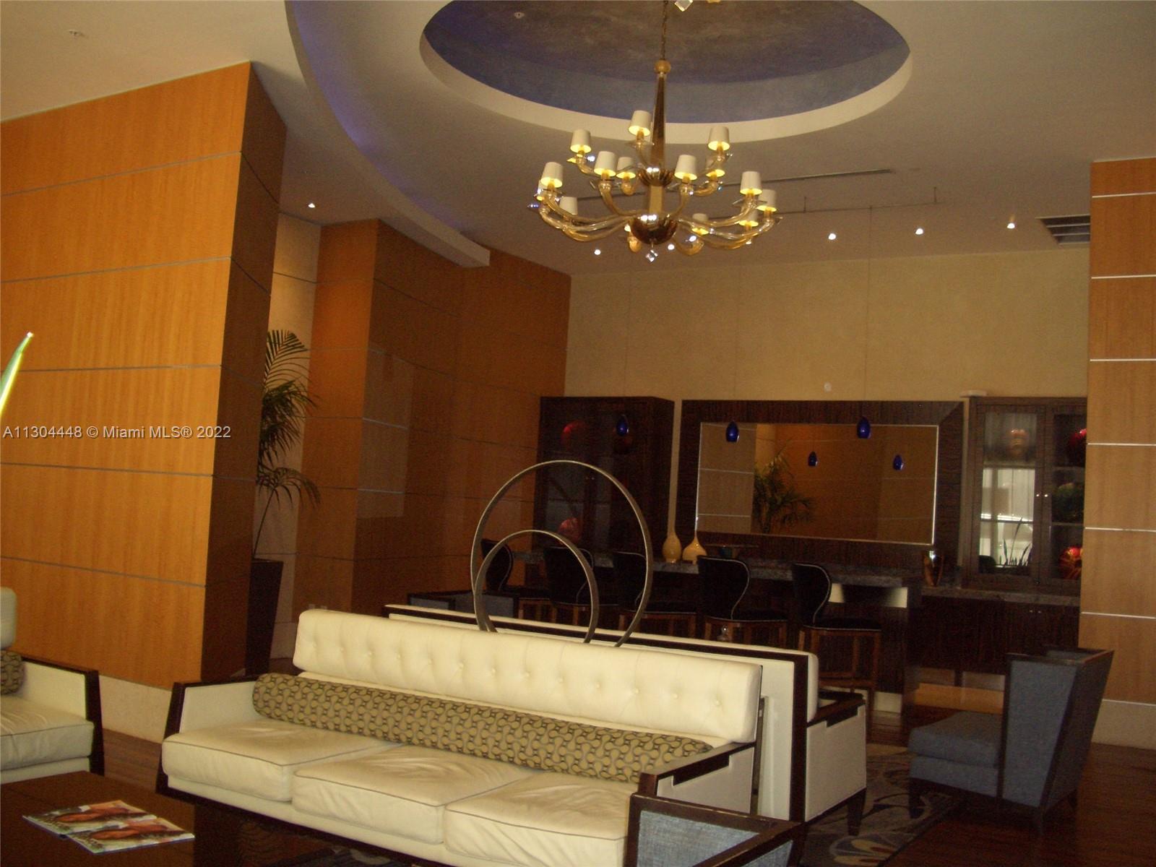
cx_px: 578
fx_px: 1169
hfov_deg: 52.6
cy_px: 434
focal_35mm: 35
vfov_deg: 40.7
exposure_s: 1/60
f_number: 2.6
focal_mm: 5.8
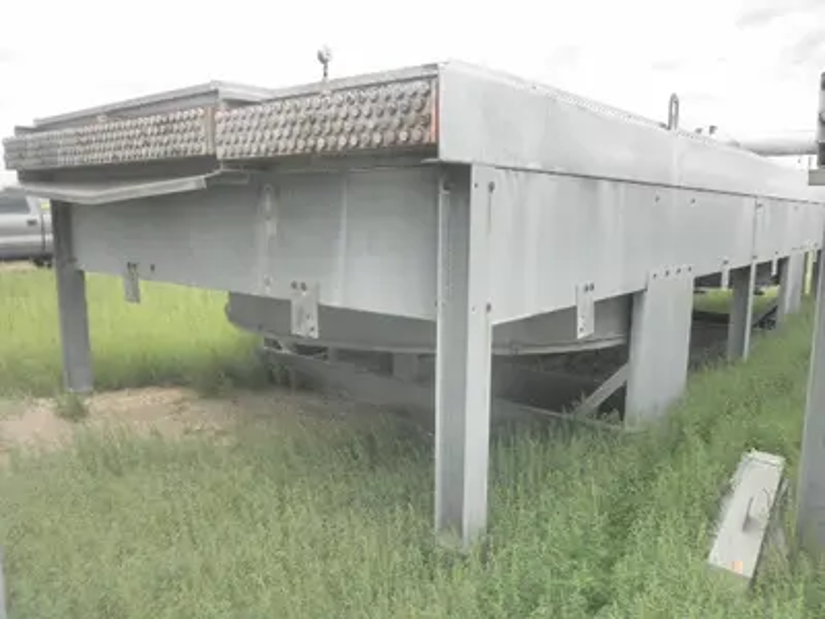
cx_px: 412
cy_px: 310
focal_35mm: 28
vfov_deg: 49.7
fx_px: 667
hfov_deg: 63.4
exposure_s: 1/200
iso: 64
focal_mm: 5
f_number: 3
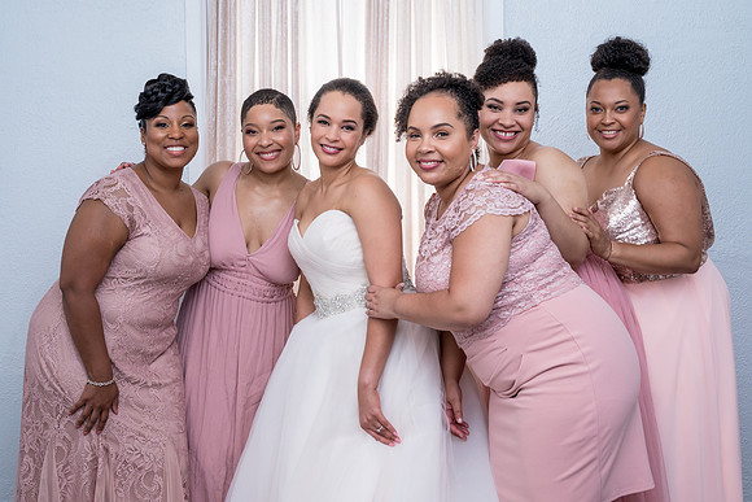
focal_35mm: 51
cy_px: 226
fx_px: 1061
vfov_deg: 26.6
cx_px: 357
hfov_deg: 39.0
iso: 1250
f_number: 6.3
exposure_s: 1/160
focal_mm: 45
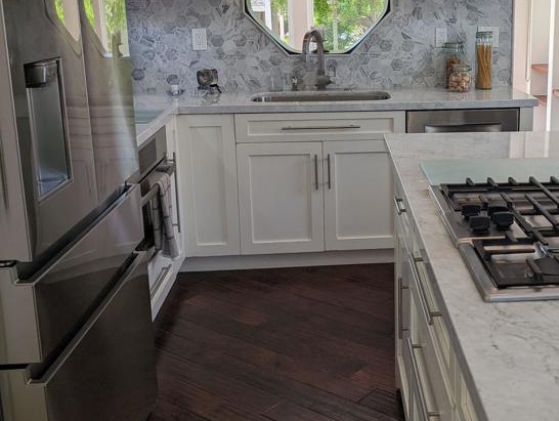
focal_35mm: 45
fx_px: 728
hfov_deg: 41.0
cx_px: 410
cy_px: 136
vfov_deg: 32.0
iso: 28
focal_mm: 6.9
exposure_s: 1/120
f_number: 1.68
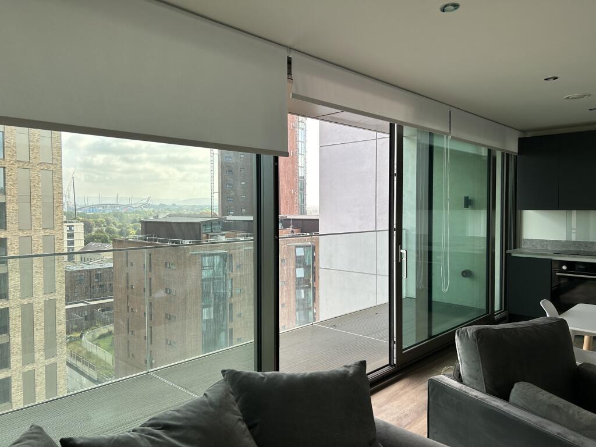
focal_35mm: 26
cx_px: 298
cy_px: 224
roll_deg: +0.3
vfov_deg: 53.1
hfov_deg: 67.3
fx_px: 448
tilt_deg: -2.1
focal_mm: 5.7
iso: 50
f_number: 1.5
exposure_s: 1/468
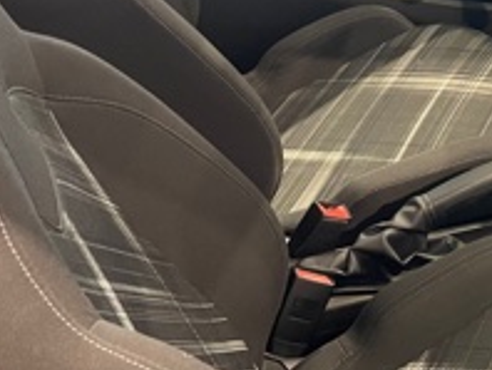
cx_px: 537
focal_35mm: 84
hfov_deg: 22.0
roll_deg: -1.1
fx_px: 1195
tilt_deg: -28.5
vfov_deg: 17.4
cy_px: 62
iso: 400
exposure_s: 1/33
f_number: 1.6
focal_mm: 4.2
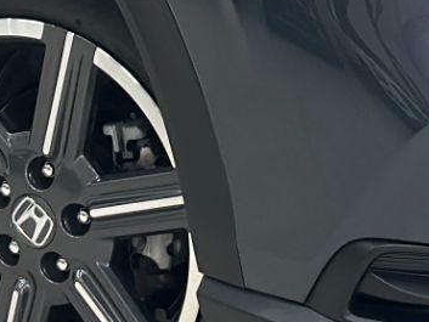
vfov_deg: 5.6
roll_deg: +0.7
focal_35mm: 261
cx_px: 267
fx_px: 3236
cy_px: -232
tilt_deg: -10.0
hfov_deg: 7.6
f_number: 1.78
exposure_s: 1/120
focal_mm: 6.86
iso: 125
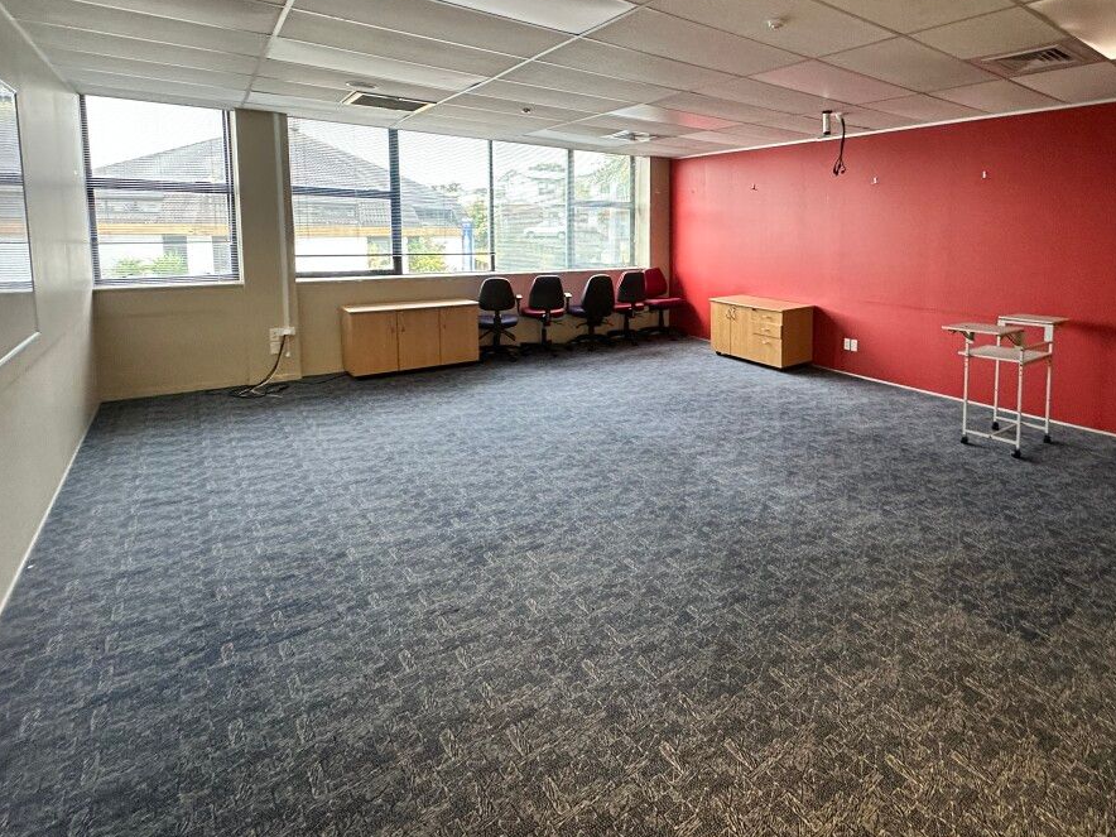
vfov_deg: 67.0
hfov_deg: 82.3
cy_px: 287
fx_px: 613
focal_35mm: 19
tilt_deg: -4.6
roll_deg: -0.4
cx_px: 728
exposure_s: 1/50
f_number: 2.2
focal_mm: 2.22
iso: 500
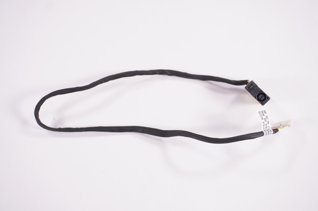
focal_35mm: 50
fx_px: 437
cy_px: 106
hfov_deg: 40.0
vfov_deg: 27.2
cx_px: 159
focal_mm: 33
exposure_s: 1/200
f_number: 5.6
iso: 400
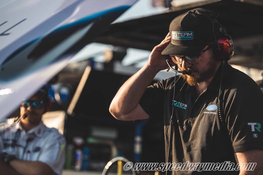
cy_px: 88
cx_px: 132
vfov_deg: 10.5
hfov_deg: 15.8
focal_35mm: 130
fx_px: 950
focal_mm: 130
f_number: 3.2
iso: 100
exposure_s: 1/250
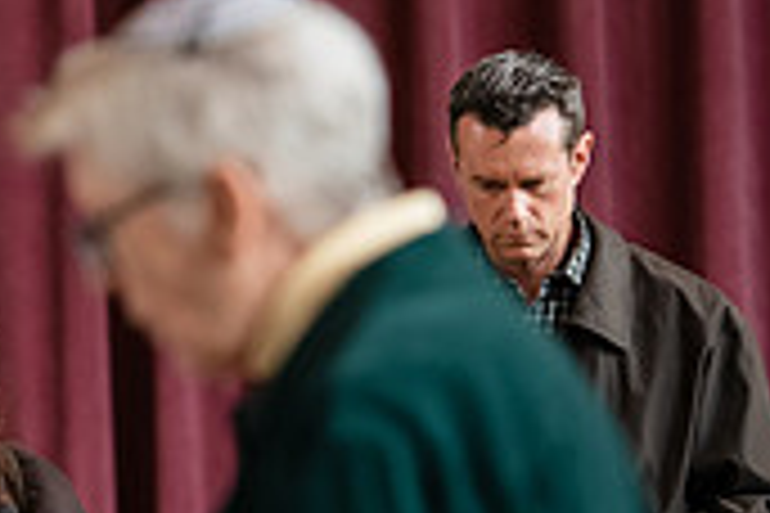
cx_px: -459
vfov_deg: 3.2
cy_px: 493
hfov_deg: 4.8
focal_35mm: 424
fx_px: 9068
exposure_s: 1/200
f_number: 3.2
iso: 1600
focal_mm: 125
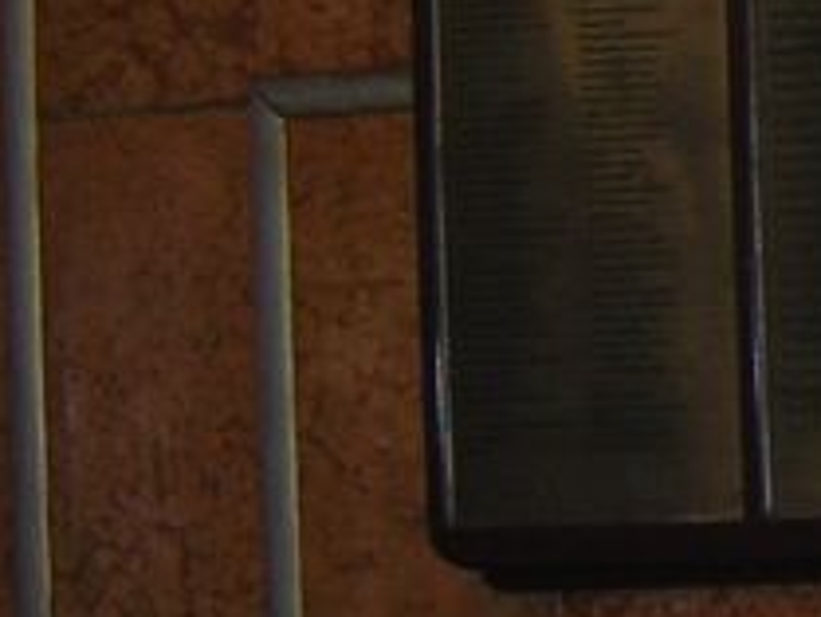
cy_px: 102
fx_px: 3275
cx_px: 1442
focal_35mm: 138
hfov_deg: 13.0
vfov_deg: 10.7
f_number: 2.6
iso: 141
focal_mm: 4.7
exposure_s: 1/60.1
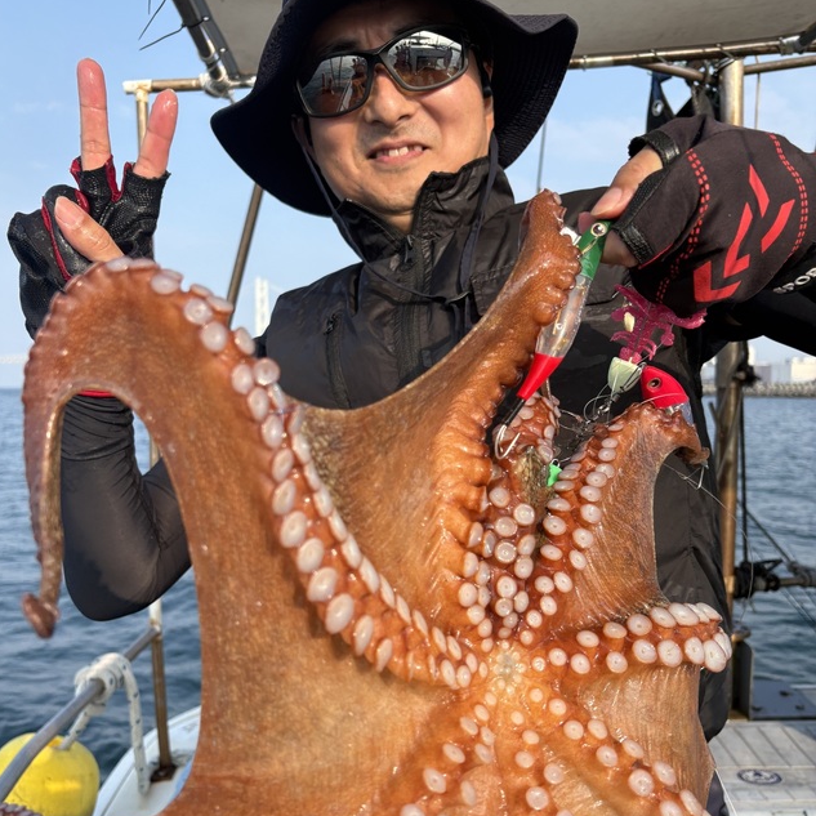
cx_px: 405
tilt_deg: -4.6
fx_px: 827
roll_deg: -2.3
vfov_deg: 52.3
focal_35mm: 31
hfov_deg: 52.5
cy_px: 472
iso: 50
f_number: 1.6
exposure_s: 1/1364
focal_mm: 5.96
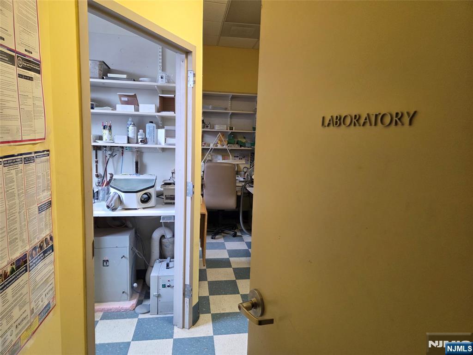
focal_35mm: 23
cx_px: 236
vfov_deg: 58.9
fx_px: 314
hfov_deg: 73.9
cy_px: 178
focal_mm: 5.4
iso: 400
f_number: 1.8
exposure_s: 1/120
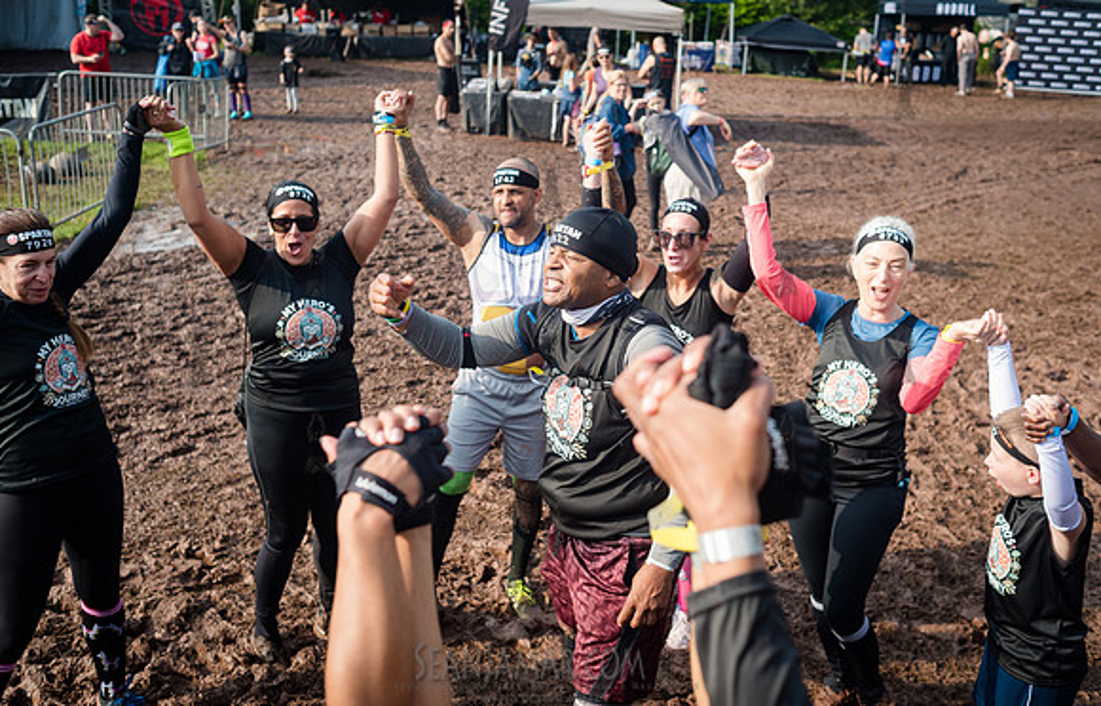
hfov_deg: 52.9
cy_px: 326
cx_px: 569
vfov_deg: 35.4
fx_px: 1107
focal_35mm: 37
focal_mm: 35
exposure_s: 1/640
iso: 250
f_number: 4.5
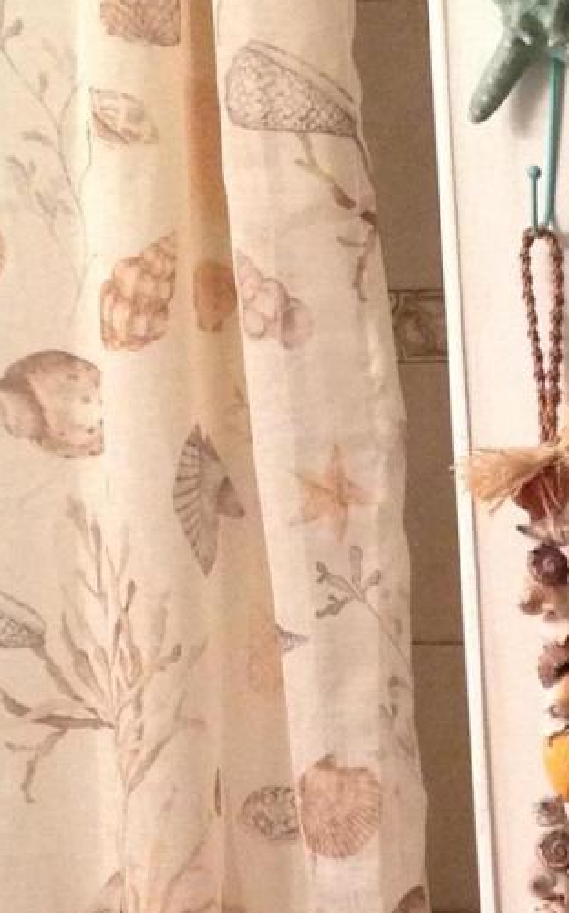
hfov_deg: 9.1
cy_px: 824
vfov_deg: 14.8
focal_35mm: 140
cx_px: 885
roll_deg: +1.6
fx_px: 3478
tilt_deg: -7.1
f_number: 2.4
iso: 250
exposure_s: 1/20
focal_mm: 4.12
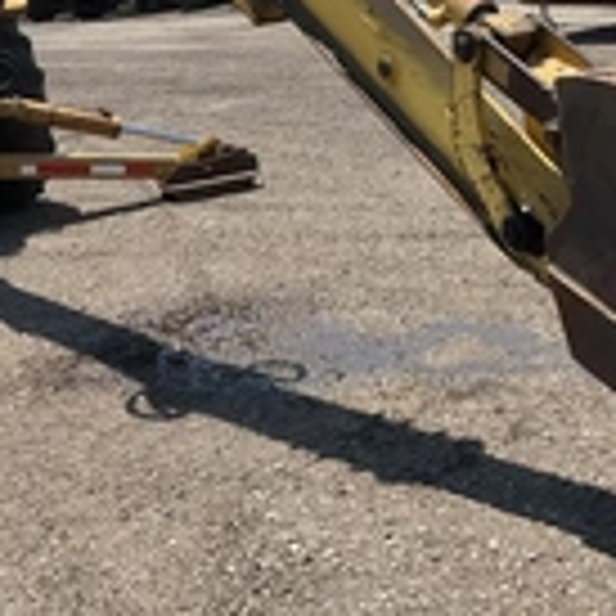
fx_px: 1510
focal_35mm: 75
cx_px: 517
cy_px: 153
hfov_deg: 22.7
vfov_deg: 22.8
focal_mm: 3
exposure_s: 1/1786
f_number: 1.8
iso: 25
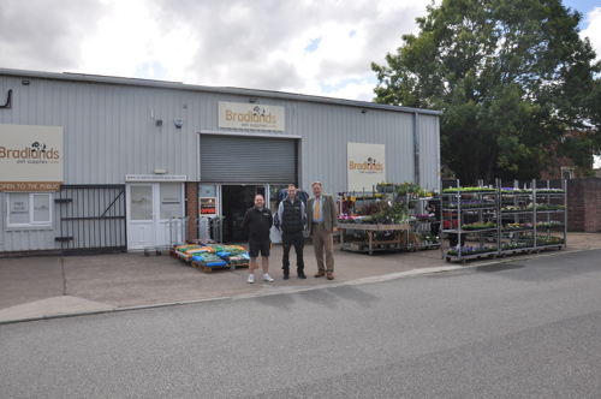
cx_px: 300
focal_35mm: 27
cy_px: 200
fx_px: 450
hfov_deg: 67.4
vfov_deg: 47.8
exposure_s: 1/320
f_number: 9
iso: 200
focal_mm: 18
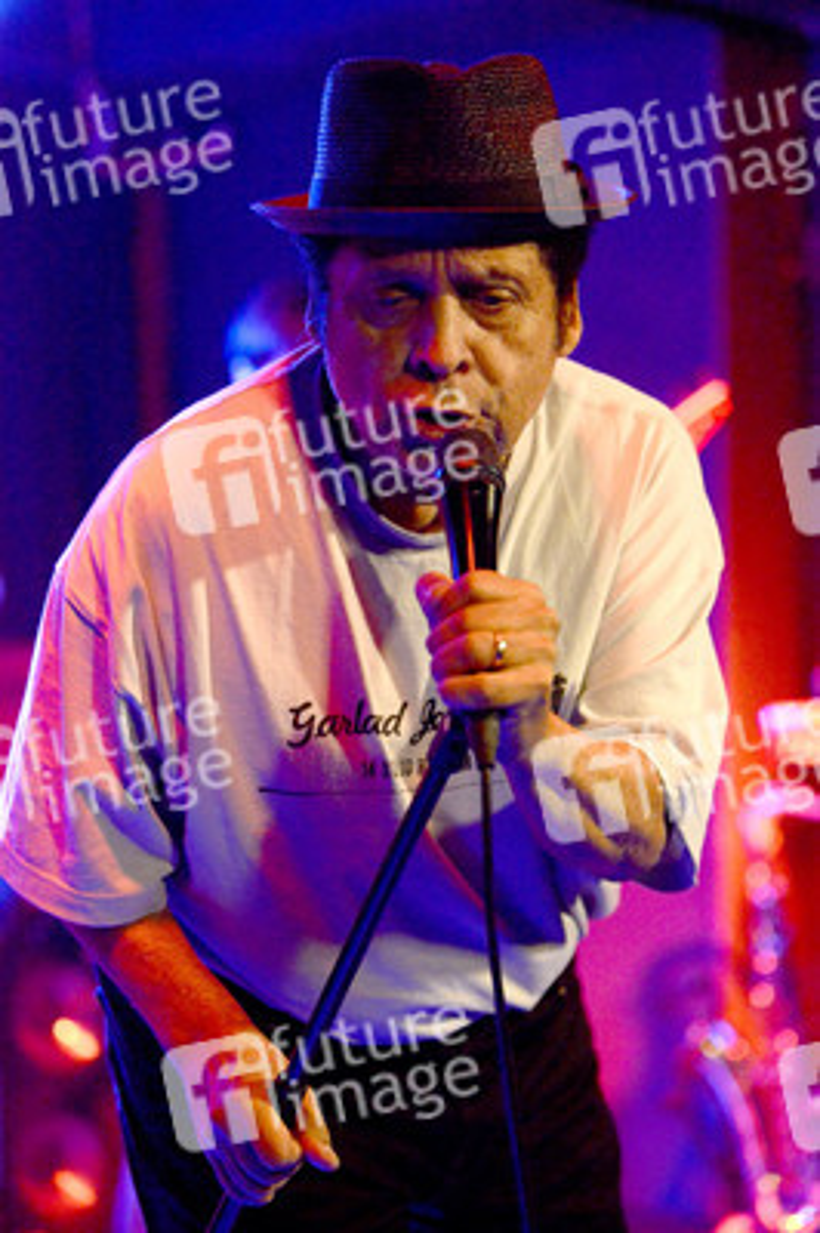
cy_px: 616
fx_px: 2396
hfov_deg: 19.4
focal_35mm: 70
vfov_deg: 28.9
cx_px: 410
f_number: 2.8
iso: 8063
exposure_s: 1/160
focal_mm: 70
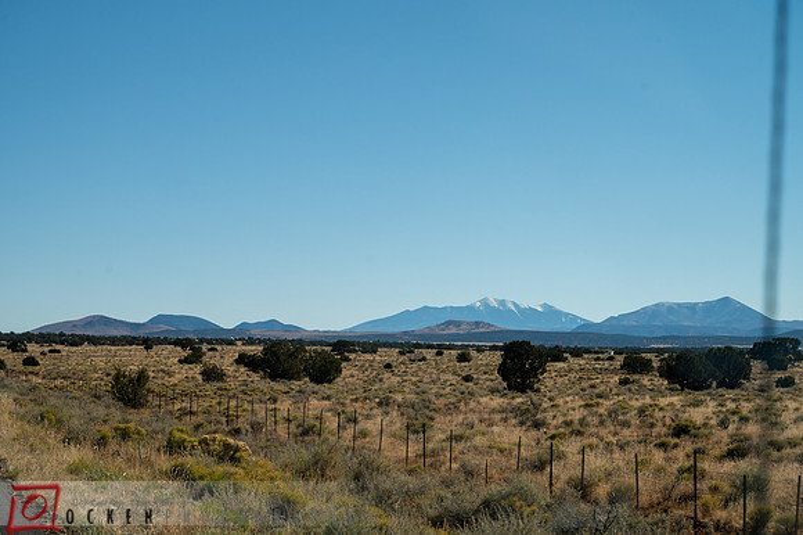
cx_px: 402
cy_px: 268
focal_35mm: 70
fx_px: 1560
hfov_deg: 28.9
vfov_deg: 19.4
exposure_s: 1/1600
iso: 400
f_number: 8
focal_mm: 70
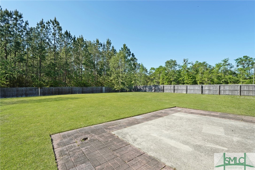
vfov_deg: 73.7
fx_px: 113
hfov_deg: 96.8
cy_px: 85
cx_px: 128
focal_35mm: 16
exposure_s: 1/100
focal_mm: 16
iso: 320
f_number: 9
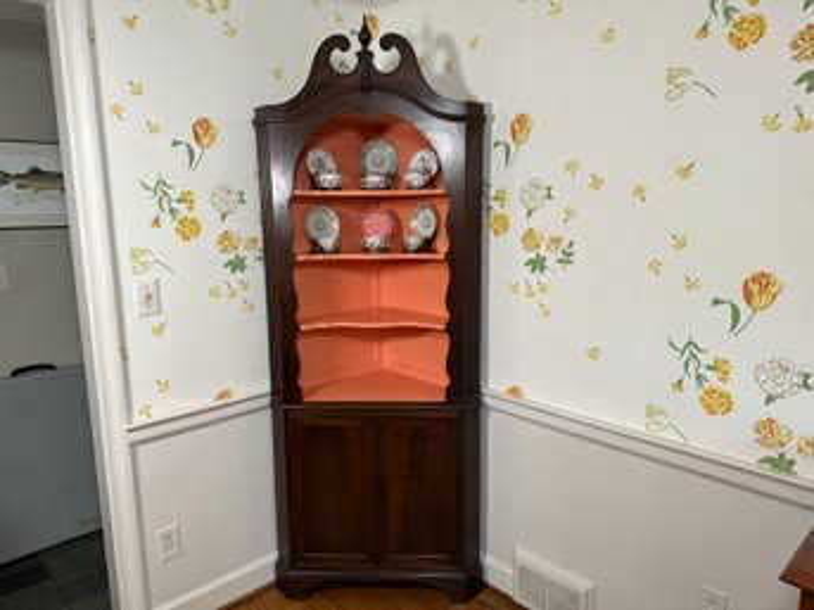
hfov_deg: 71.6
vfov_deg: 56.8
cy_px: 305
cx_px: 407
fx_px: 564
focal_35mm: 24
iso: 160
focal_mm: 6.86
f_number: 1.78
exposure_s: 1/120
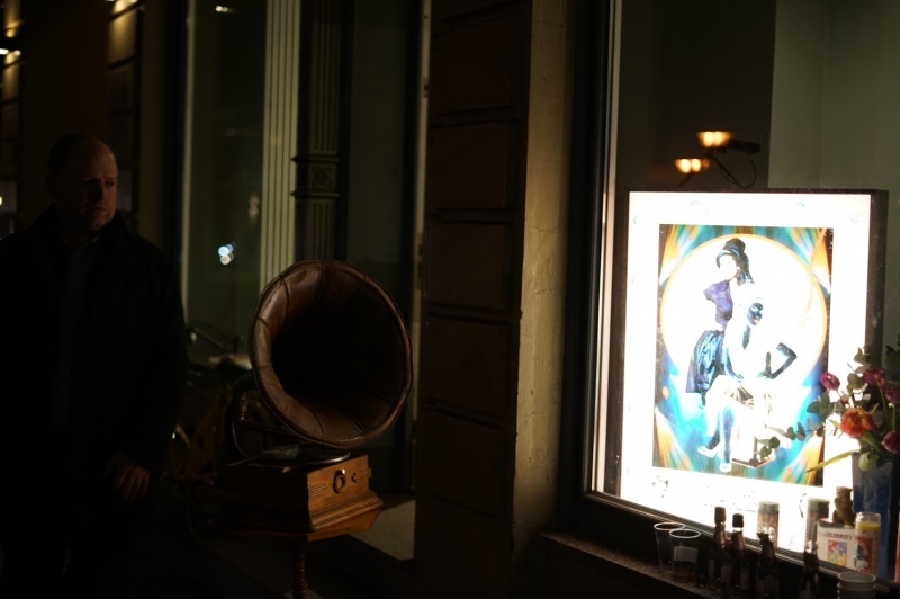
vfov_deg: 26.9
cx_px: 450
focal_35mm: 50
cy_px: 300
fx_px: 1249
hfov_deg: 39.6
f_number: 1.8
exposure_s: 1/30
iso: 400
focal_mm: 50
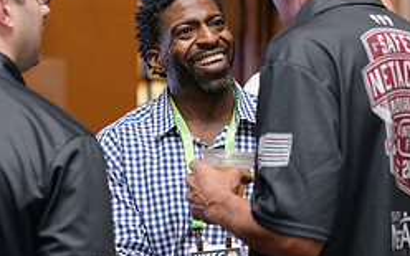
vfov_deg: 5.9
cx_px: 187
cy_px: 96
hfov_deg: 9.4
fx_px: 2503
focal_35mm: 224
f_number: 3.5
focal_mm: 90
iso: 2000
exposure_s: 1/250
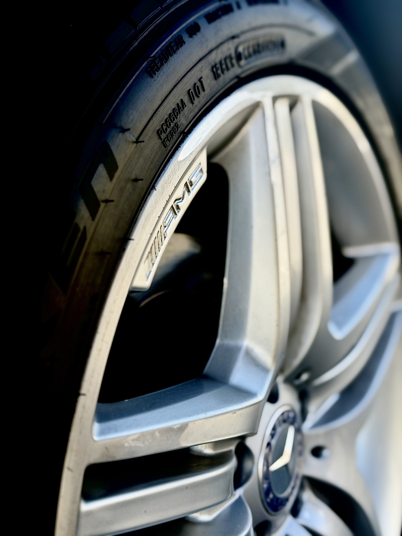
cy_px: 268
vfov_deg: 39.7
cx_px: 201
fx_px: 743
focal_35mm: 48
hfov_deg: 30.3
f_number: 1.78
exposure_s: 1/503
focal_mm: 6.76
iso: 64
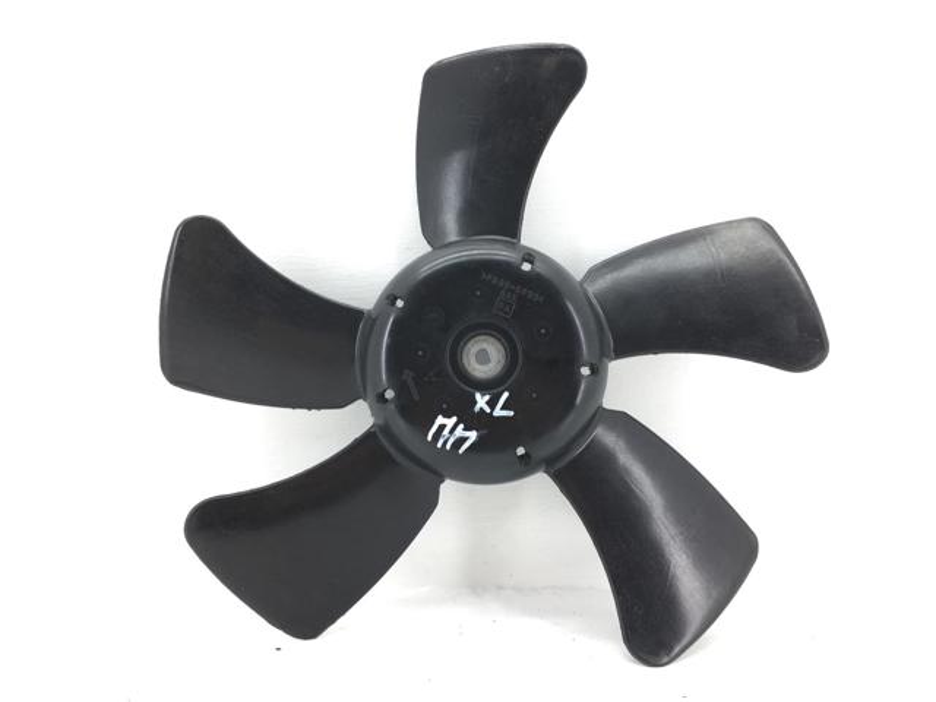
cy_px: 351
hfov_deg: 61.7
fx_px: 784
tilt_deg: -2.5
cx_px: 468
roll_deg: +1.2
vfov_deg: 48.2
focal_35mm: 29
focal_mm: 4.15
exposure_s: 1/50
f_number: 2.2
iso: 25
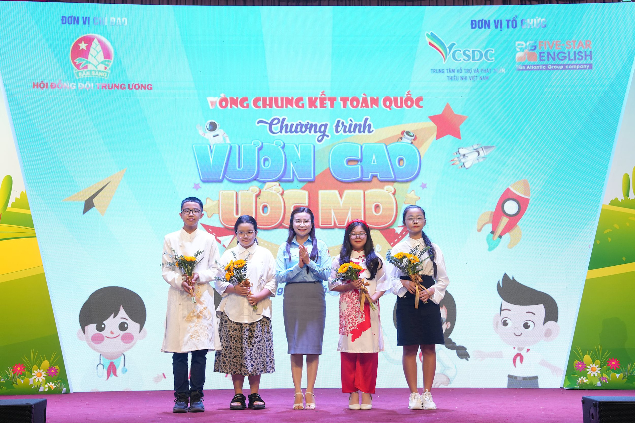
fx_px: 900
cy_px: 212
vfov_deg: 26.5
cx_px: 318
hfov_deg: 38.9
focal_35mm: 51
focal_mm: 51
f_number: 6.3
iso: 2500
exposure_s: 1/160
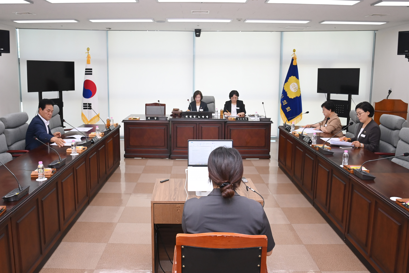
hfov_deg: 73.7
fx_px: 273
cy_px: 136
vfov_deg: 53.1
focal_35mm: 24
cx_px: 204
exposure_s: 1/250
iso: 2500
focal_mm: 24
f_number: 6.3
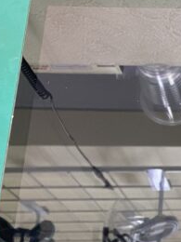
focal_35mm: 90
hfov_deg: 14.3
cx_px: 335
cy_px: 224
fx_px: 627
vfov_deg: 21.2
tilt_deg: -71.7
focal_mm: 4.25
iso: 200
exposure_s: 1/50
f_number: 1.8
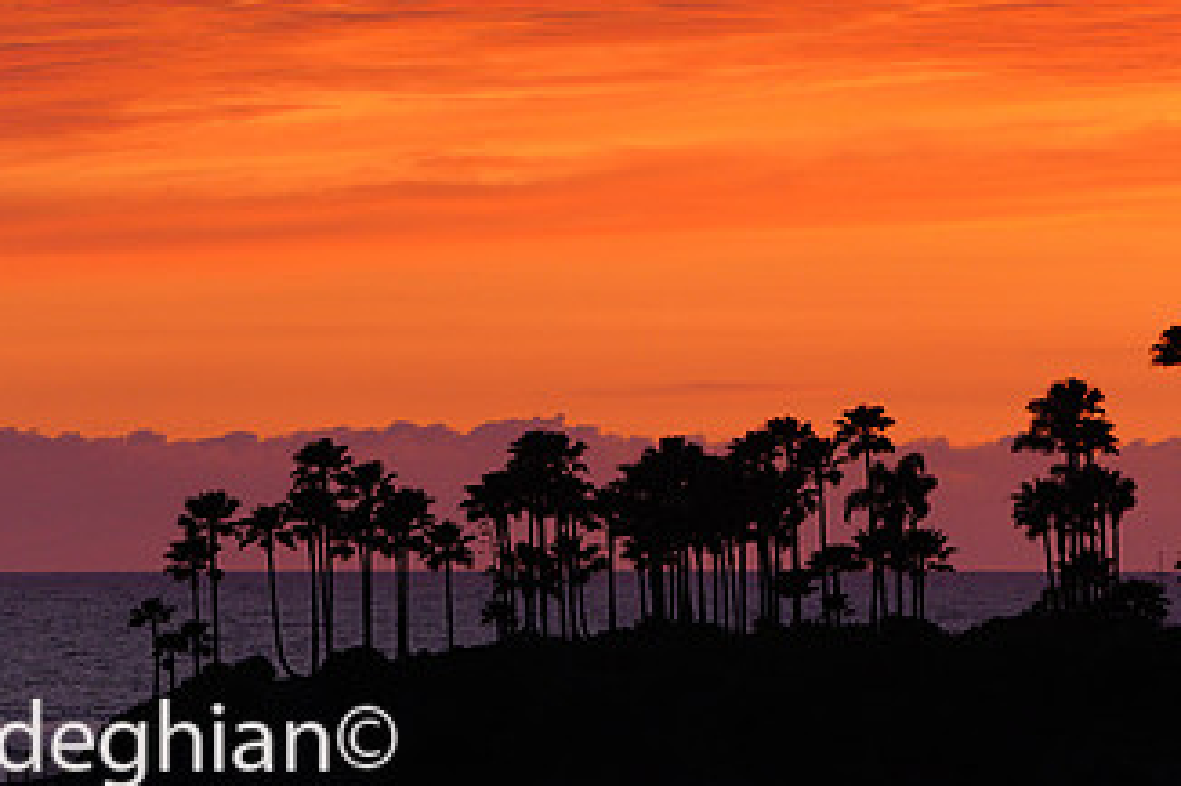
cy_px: 161
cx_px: 551
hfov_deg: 6.0
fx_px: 11213
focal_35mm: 342
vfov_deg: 4.0
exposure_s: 1/25
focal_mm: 192
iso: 800
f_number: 8
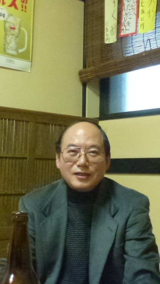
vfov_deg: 35.5
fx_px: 438
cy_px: 198
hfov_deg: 20.6
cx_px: 107
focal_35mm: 58
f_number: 3.3
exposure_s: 1/15
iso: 800
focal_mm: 4.3
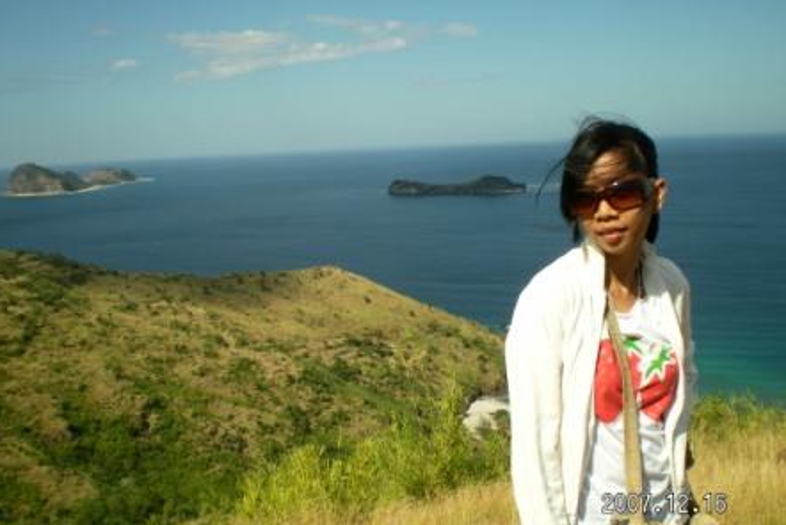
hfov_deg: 48.4
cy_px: 284
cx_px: 391
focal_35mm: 40
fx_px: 874
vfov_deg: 33.4
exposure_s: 1/589
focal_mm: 6.3
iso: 50
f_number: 4.6
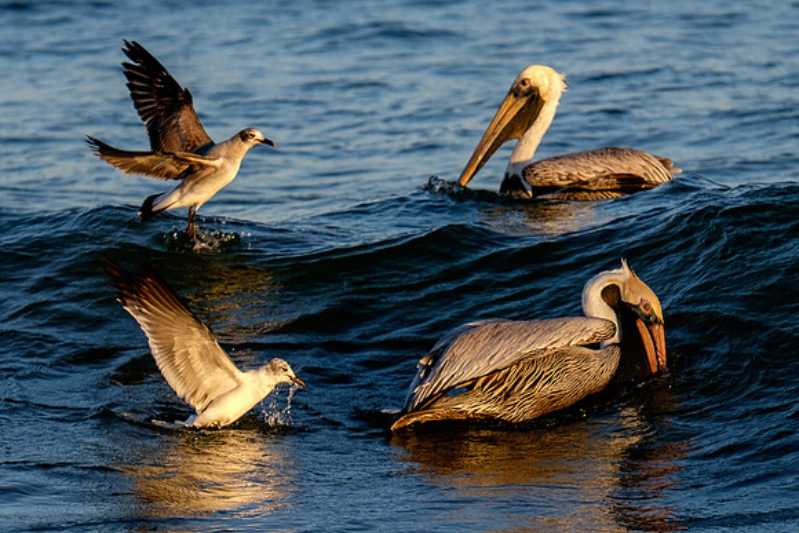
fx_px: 12727
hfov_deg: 3.6
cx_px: 436
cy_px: 317
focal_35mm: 573
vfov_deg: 2.4
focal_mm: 200
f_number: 5.6
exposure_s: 1/1000
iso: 200
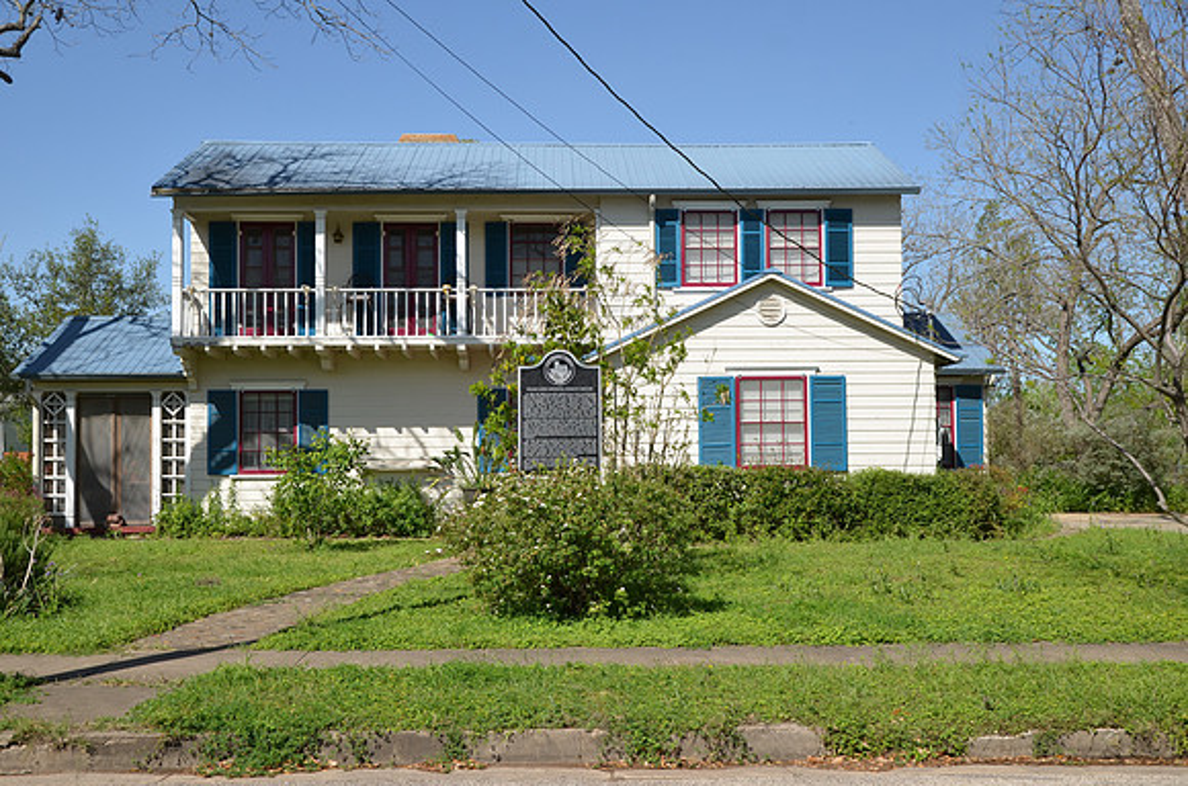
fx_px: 1284
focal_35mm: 39
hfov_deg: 49.6
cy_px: 393
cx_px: 594
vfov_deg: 34.1
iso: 200
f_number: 7.1
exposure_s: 1/200
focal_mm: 26
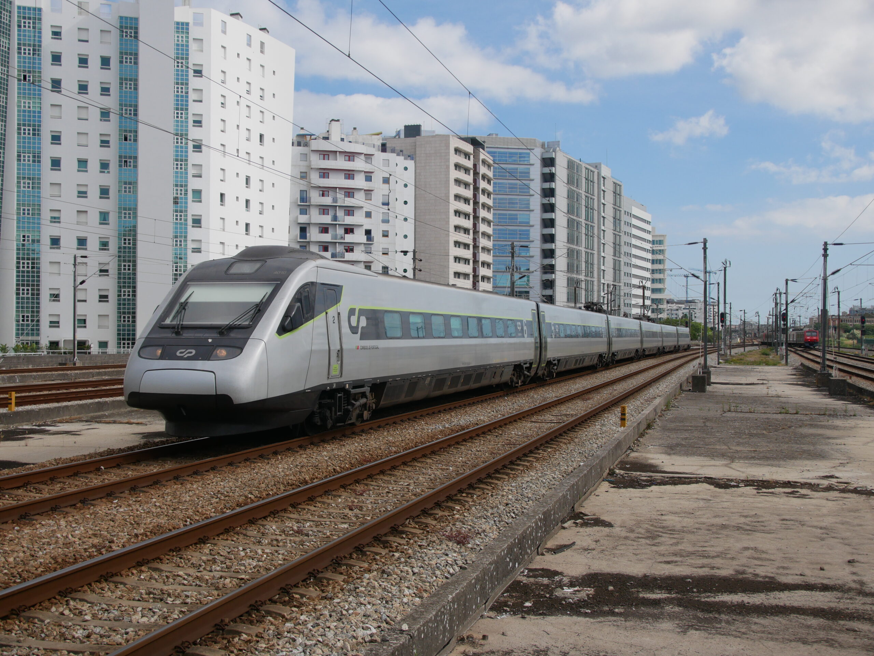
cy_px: 328
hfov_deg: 46.8
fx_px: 1010
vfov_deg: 36.0
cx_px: 437
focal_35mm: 40
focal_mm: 20
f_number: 5
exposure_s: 1/1300
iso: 200
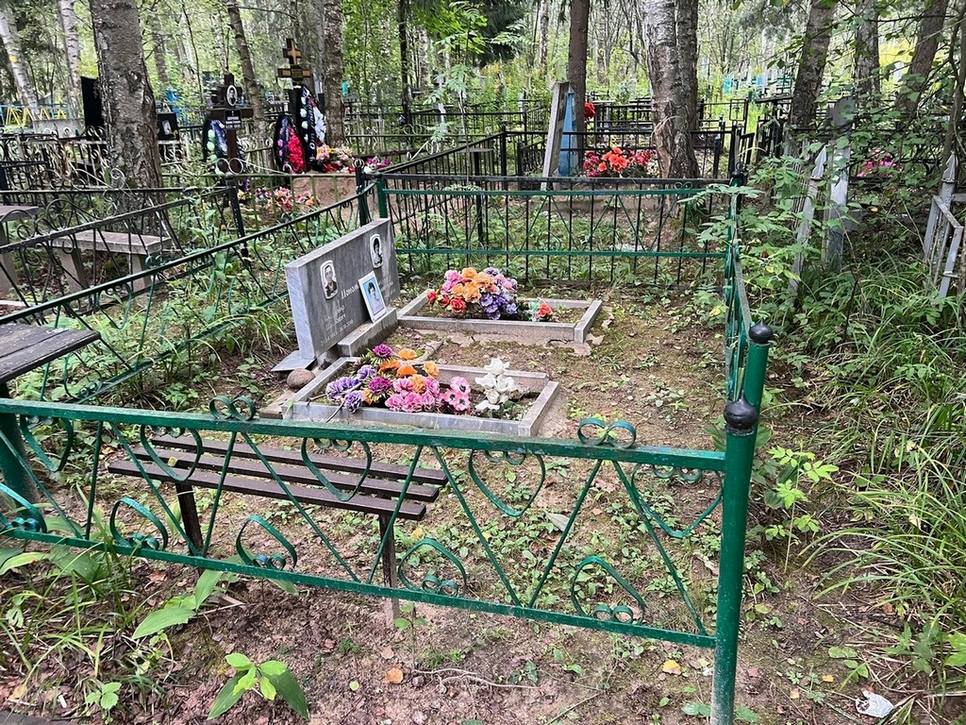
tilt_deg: -12.5
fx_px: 726
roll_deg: +3.4
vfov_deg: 53.1
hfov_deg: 67.3
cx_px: 483
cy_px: 362
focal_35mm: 26
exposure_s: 1/60
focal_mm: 5.7
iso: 160
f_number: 1.5
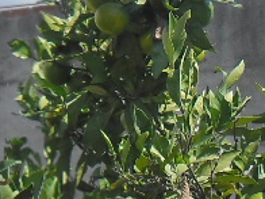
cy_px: 62
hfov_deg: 13.9
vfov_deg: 10.5
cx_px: 197
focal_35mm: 141
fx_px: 1079
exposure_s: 1/558
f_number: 3.5
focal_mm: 4.9
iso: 80
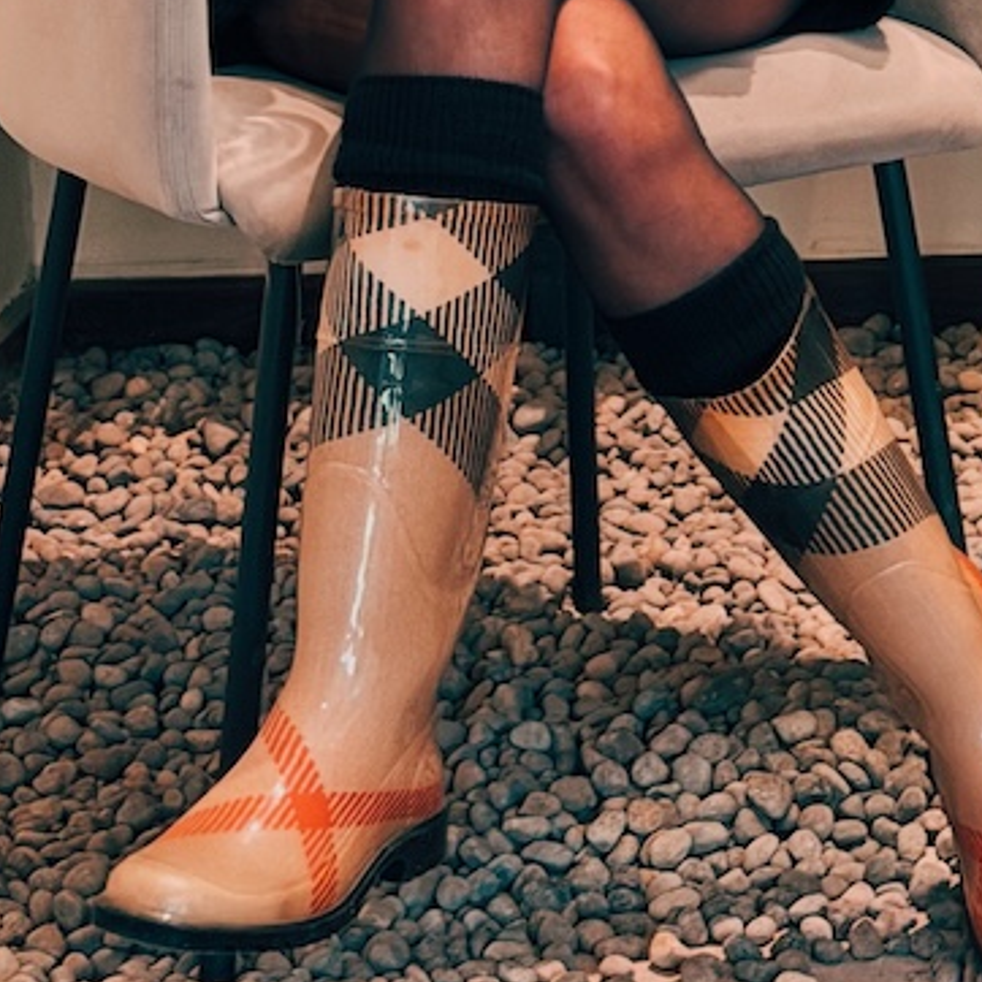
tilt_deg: -5.1
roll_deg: +1.2
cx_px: 1061
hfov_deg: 11.5
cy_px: -559
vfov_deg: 11.1
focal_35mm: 150
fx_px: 4814
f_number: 1.78
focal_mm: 6.76
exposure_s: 1/33
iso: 400
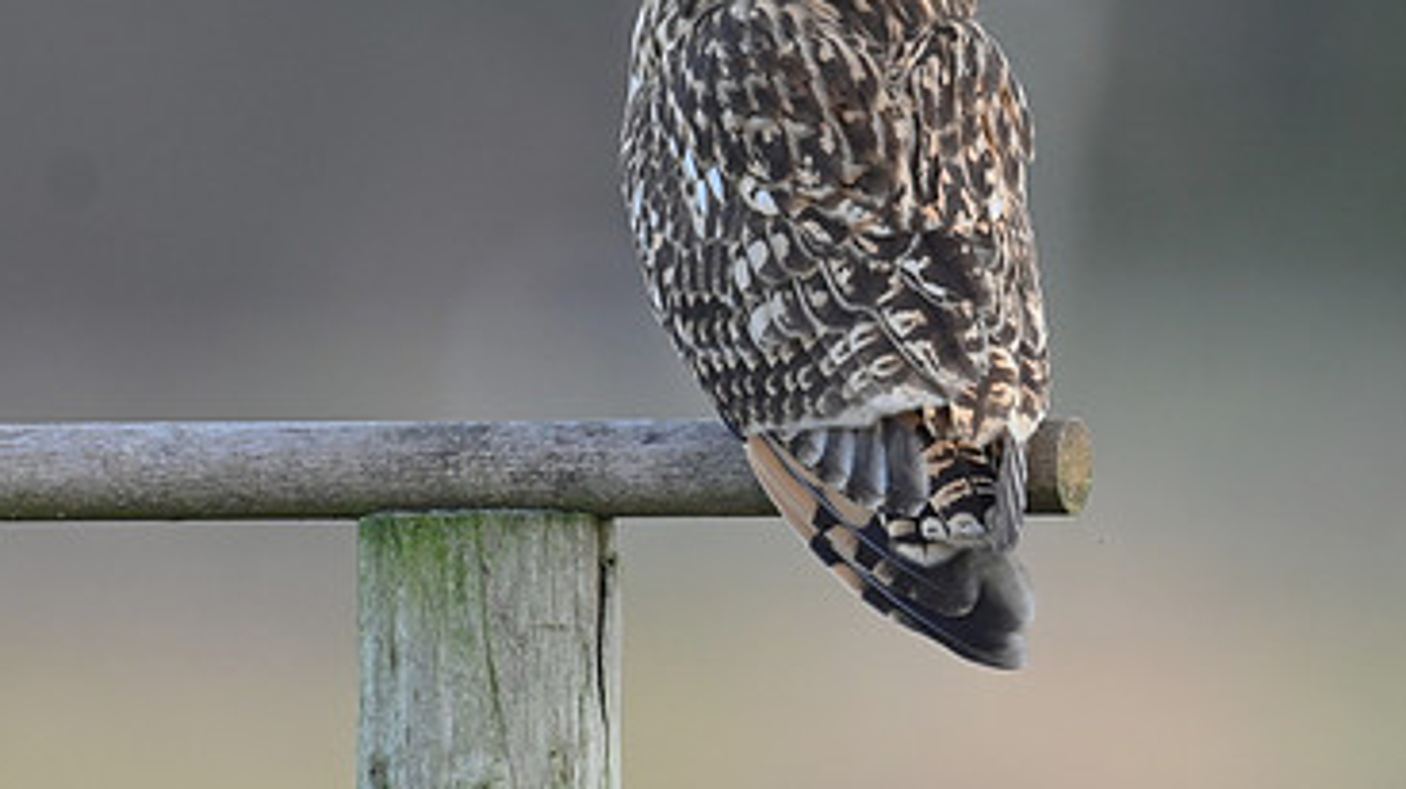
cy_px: 274
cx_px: 858
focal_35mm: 1326
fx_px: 49410
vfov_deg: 0.9
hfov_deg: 1.6
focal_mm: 800
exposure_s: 1/250
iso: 500
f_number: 6.3
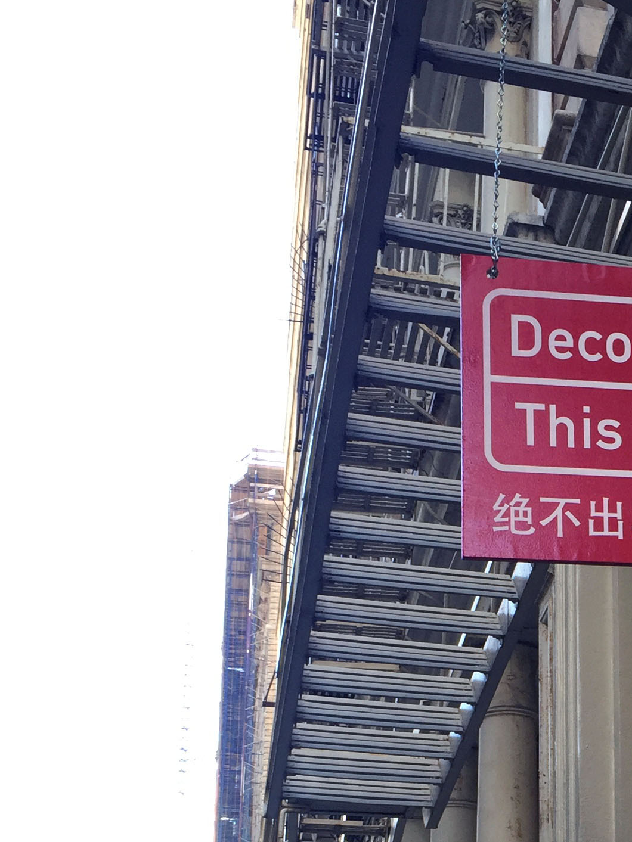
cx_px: 691
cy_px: 807
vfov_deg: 27.6
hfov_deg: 20.9
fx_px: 1631
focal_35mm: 67
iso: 32
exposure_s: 1/120
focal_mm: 4.15
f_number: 2.2
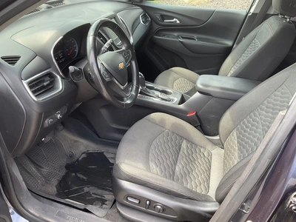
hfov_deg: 61.7
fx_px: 248
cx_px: 148
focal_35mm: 29
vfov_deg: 48.2
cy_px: 111
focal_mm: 3
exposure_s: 1/122
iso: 32
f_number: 1.8
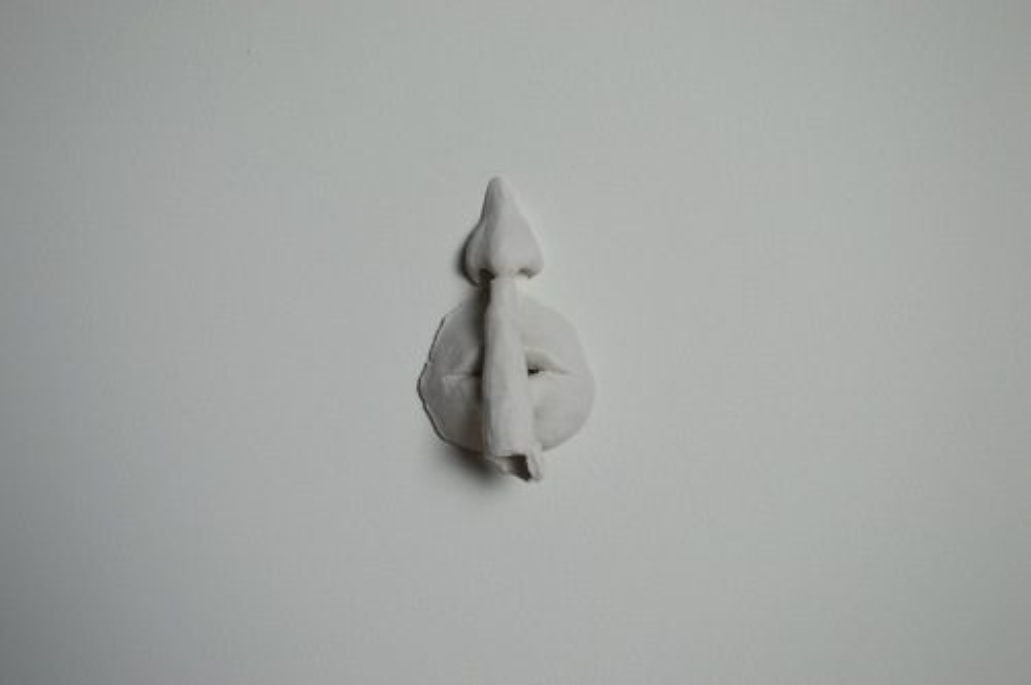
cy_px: 342
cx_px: 516
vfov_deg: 34.1
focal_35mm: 39
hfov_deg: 49.6
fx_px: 1115
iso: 100
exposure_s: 1/25
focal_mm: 26
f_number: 4.2
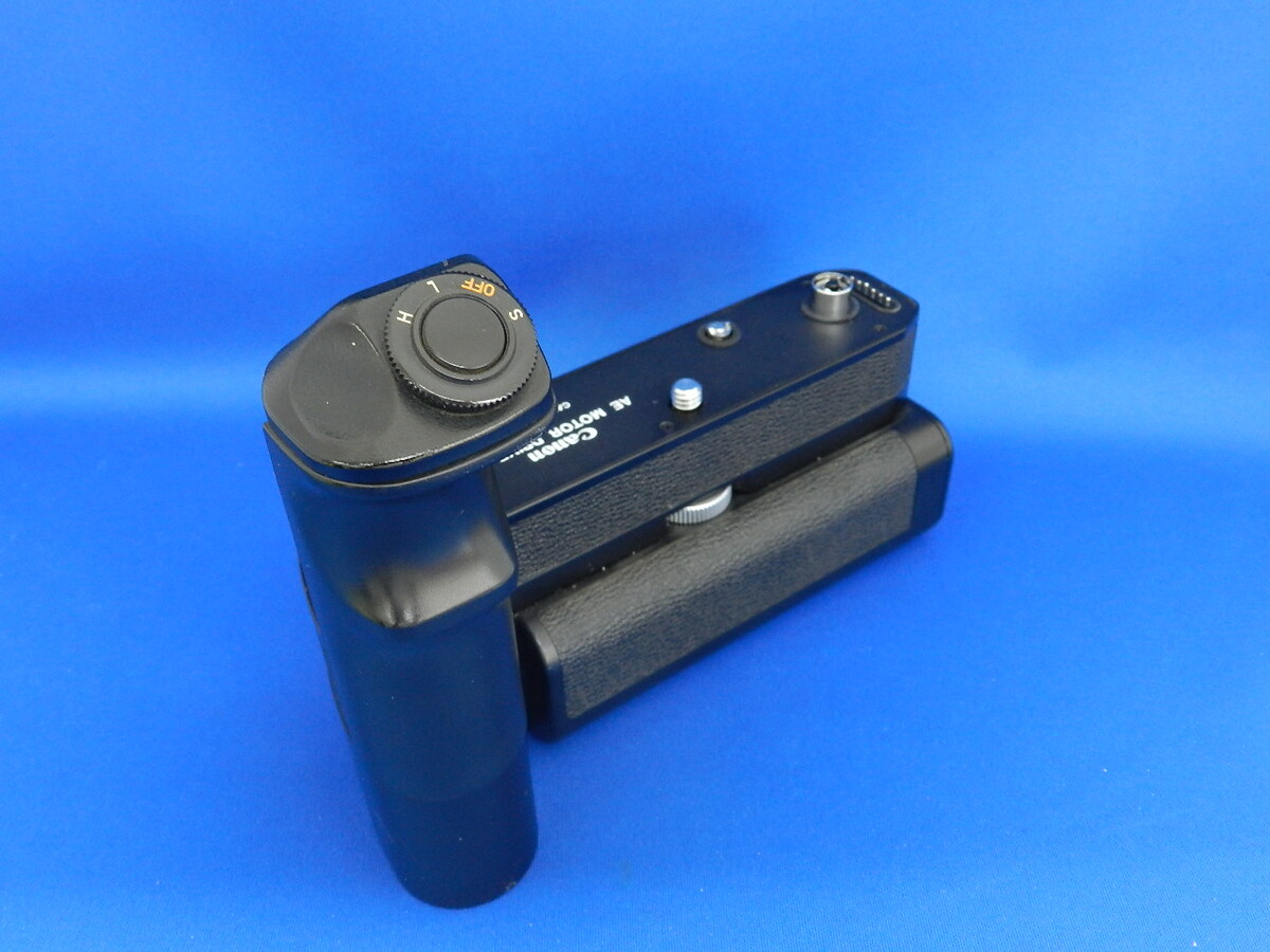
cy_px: 476
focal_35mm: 32
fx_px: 1174
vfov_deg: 44.2
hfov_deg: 56.8
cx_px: 635
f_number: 3.7
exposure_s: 1/25
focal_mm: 5.6
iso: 400
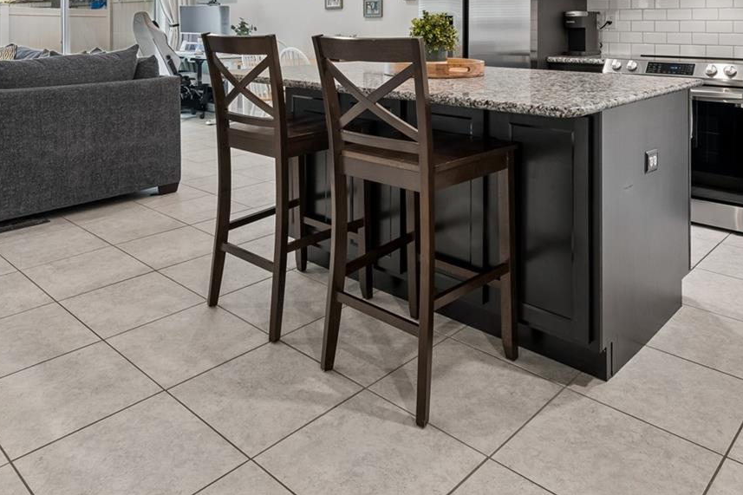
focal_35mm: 28
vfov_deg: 42.0
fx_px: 578
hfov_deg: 65.4
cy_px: 36
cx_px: 349
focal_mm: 10
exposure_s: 1/3.33
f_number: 7.1
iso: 100
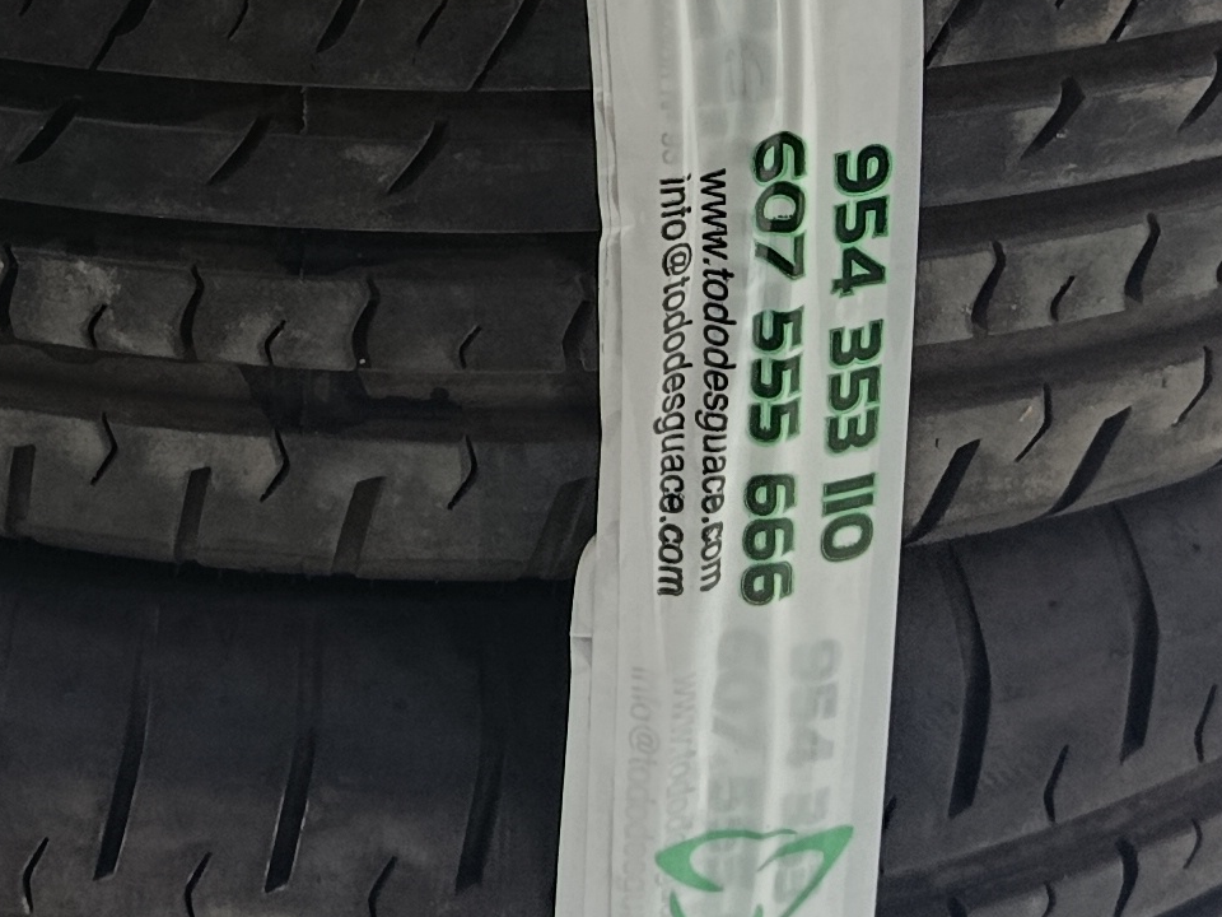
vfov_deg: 14.1
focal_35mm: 100
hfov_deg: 19.5
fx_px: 3530
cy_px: -329
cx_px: 258
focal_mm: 5.24
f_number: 1.7
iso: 663
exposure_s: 1/50
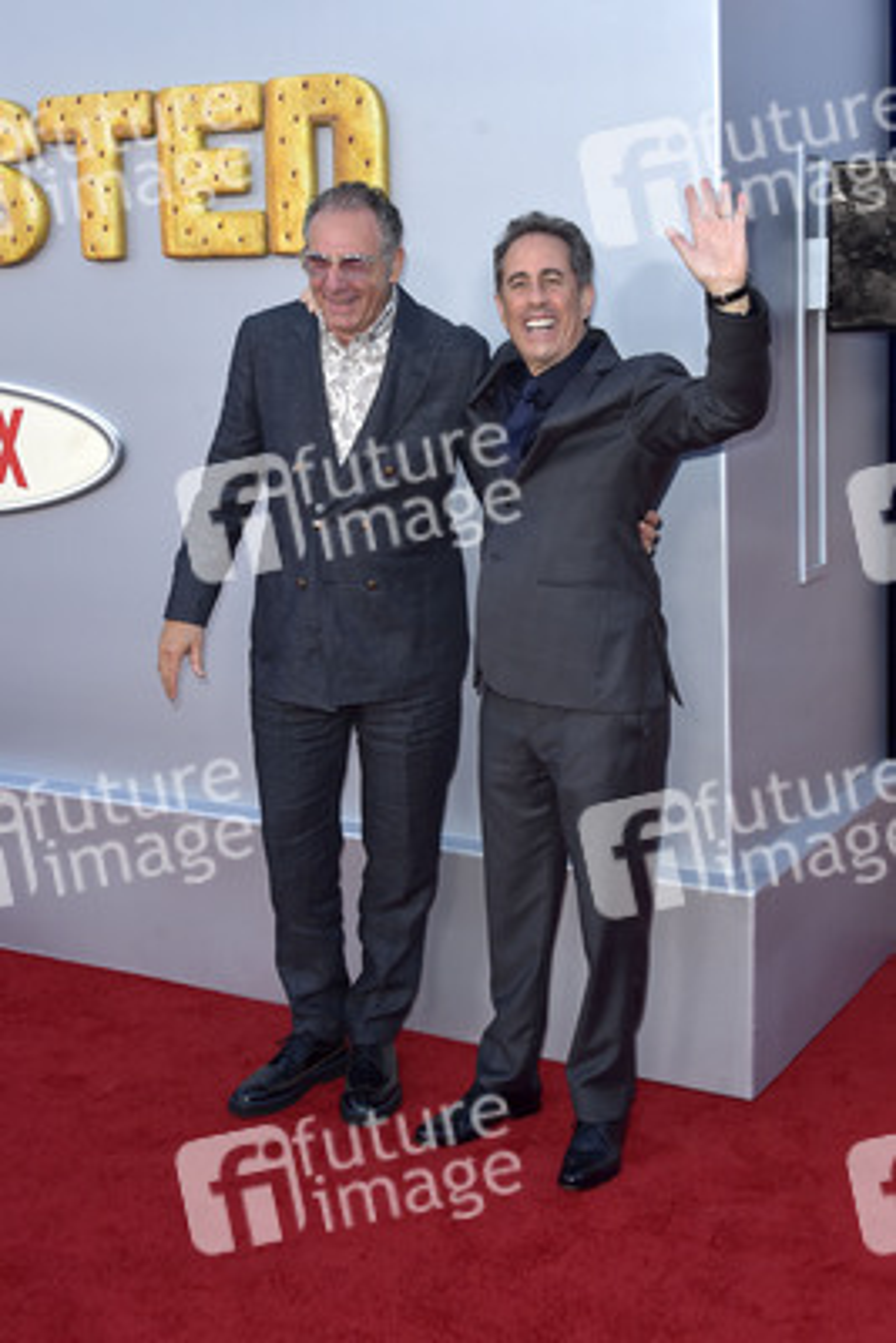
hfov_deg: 35.1
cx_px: 448
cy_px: 672
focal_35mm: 38
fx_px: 1417
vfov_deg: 50.7
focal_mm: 38
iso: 400
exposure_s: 1/250
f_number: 6.3
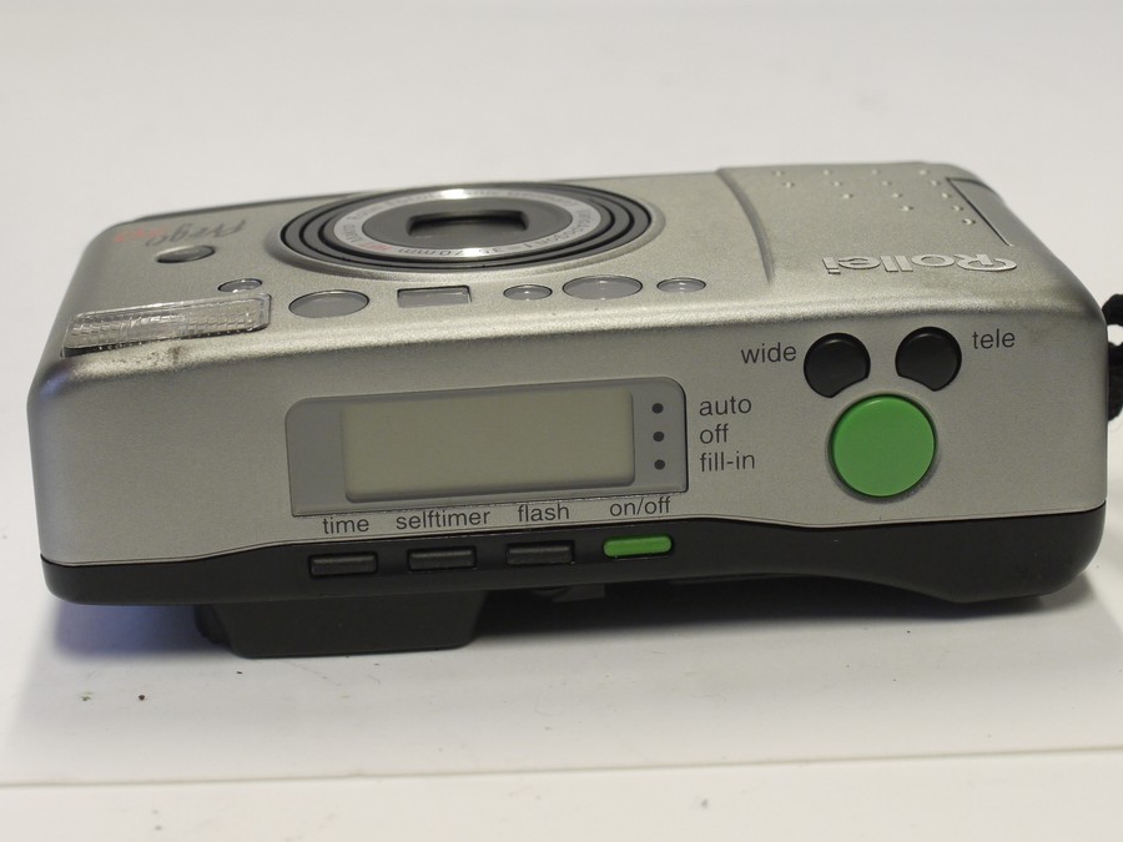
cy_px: 284
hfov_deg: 24.4
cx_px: 543
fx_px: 2595
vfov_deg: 18.4
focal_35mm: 80
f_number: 7.1
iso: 400
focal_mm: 30
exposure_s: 1/25
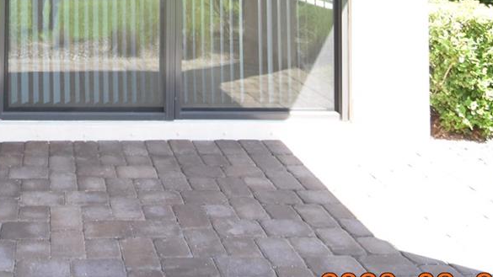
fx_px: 562
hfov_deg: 44.1
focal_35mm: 43
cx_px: 72
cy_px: -94
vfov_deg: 23.9
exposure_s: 1/500
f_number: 3.5
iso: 800
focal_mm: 10
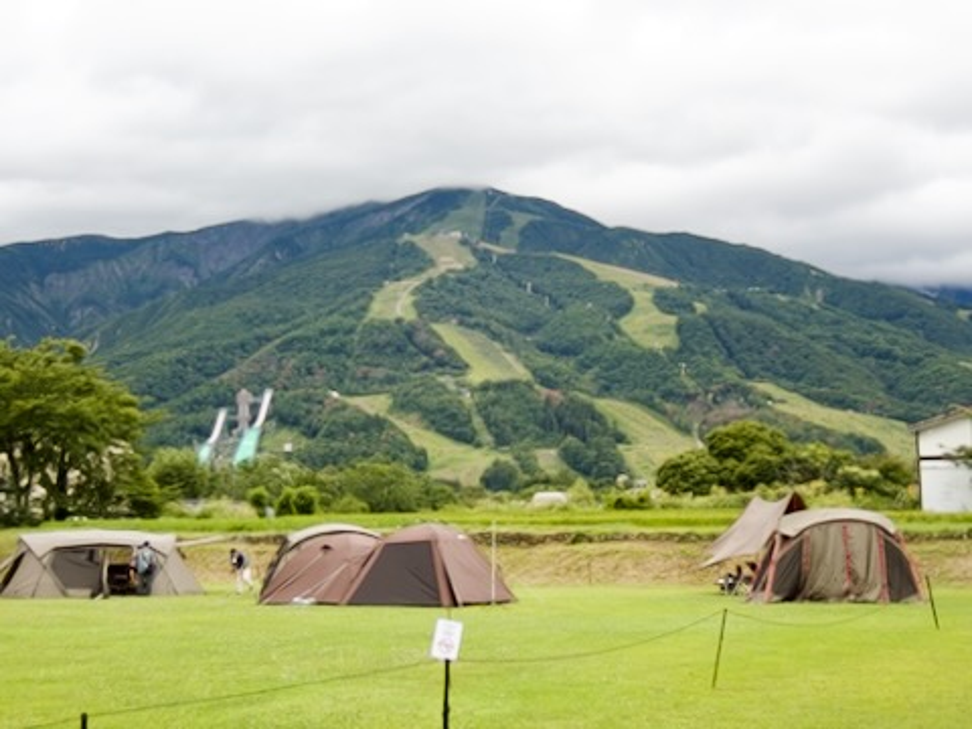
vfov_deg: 25.2
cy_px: 364
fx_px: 1629
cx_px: 486
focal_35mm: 58
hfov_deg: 33.2
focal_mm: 10.35
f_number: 3.5
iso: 100
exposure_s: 1/160
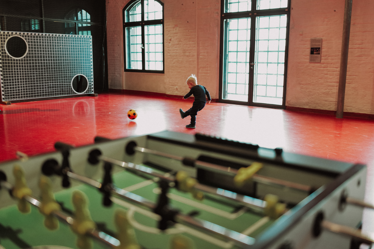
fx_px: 364
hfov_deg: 54.4
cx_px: 187
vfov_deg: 37.9
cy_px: 124
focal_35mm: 35
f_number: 2
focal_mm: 35
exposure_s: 1/200
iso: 800
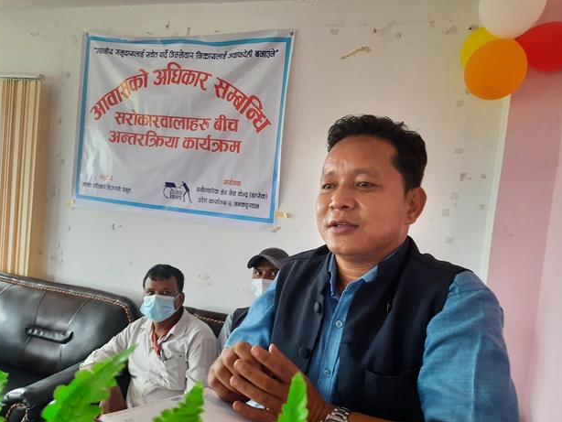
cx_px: 281
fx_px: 406
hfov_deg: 69.4
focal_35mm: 25
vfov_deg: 54.9
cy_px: 218
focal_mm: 5.23
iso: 400
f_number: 1.8
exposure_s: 1/50
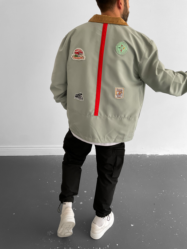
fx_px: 209
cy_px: 124
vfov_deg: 61.7
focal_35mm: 29
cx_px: 94
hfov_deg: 48.2
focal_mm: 3
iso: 64
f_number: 1.8
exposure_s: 1/120
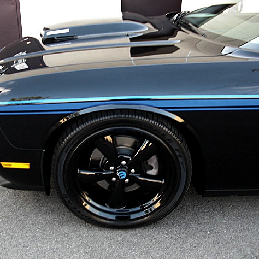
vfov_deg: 39.2
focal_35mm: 43
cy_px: 130
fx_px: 364
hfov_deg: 39.1
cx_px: 119
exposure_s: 1/60
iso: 100
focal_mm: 6.3
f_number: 2.8
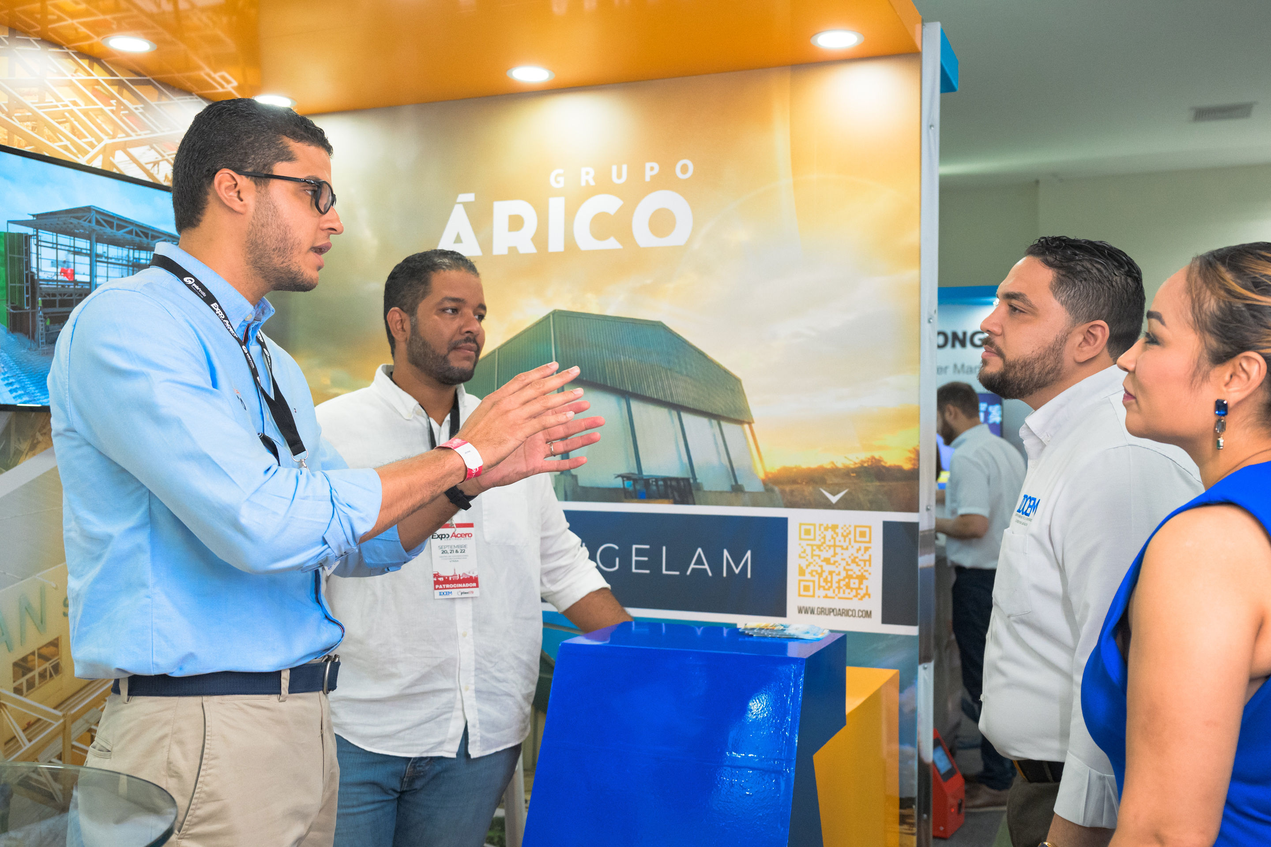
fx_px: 1271
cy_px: 424
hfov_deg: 53.1
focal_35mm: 36
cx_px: 636
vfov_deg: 36.9
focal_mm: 24
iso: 2500
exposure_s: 1/250
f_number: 3.5
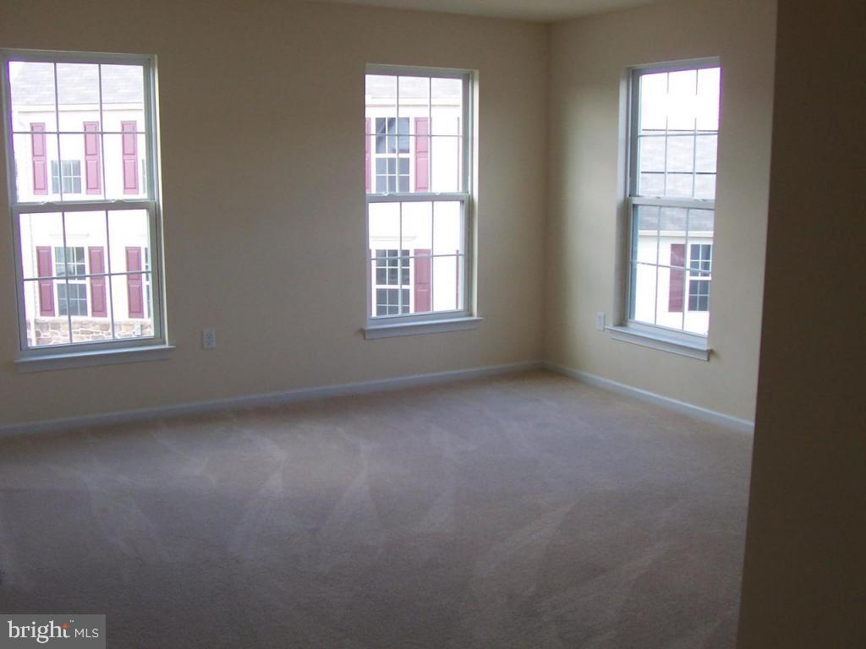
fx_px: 926
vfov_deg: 38.7
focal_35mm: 37
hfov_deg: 50.1
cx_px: 433
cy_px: 324
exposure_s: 1/90
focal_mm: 5.6
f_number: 2.8
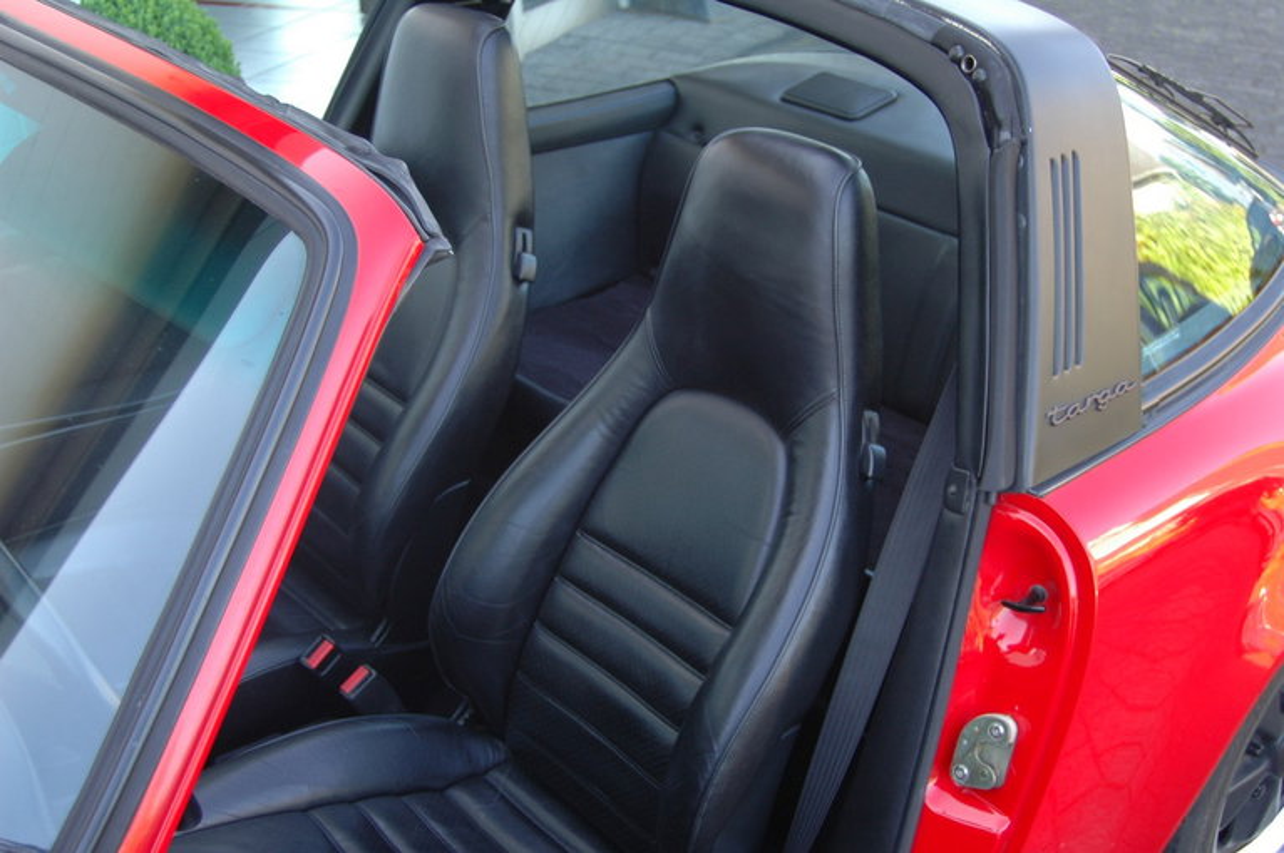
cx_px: 642
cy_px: 426
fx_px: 1604
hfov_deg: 43.6
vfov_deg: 29.8
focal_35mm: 45
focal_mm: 30
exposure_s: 1/40
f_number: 4.2
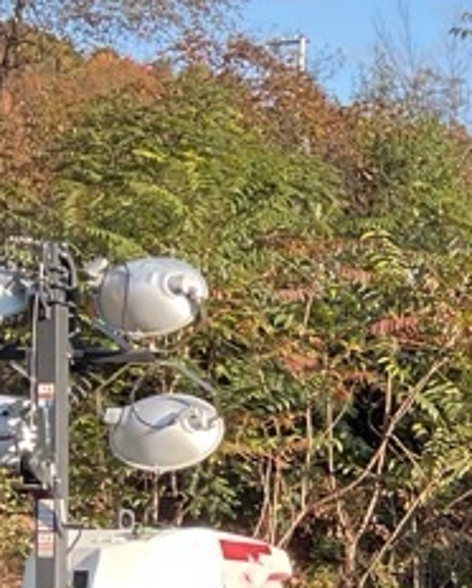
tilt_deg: -6.4
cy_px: 684
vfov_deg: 14.9
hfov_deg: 11.2
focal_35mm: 125
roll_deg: -2.8
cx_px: 959
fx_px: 2180
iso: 16
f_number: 1.8
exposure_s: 1/287
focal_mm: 3
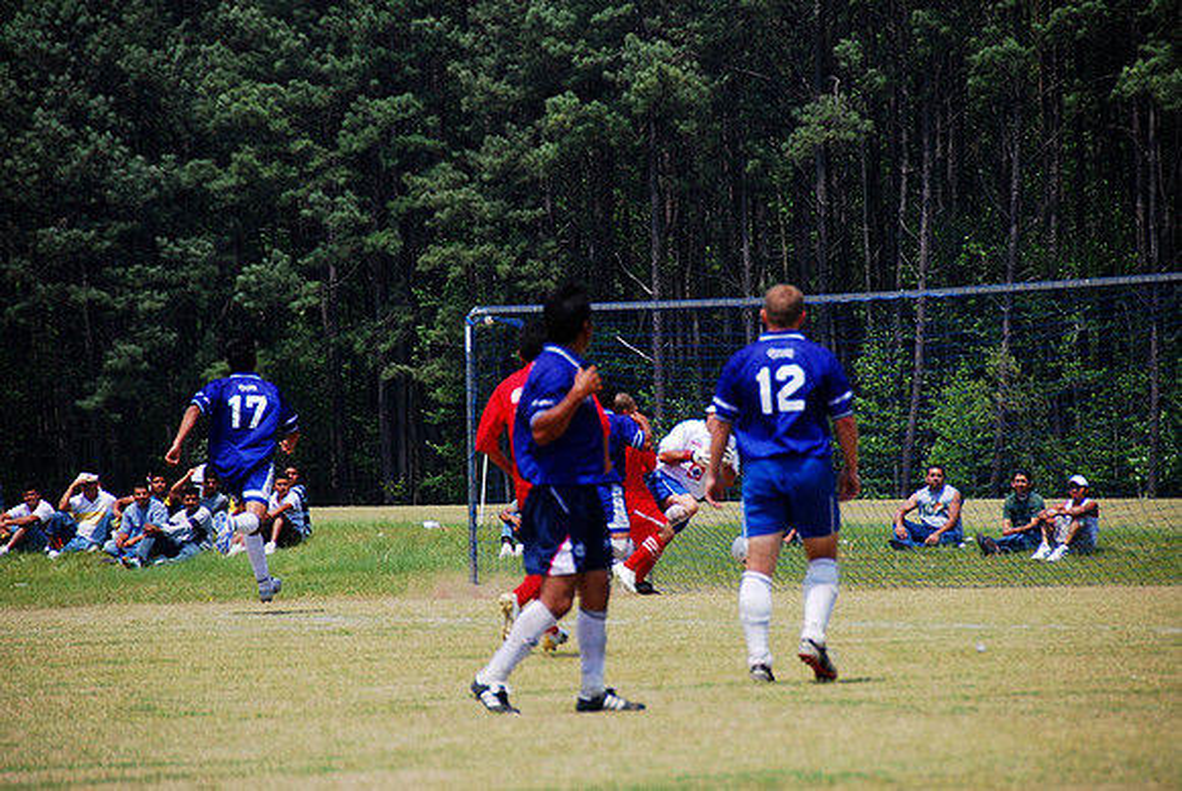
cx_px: 591
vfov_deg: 5.4
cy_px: 396
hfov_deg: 8.1
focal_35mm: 255
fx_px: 8381
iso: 100
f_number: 5.6
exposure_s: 1/400
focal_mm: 170
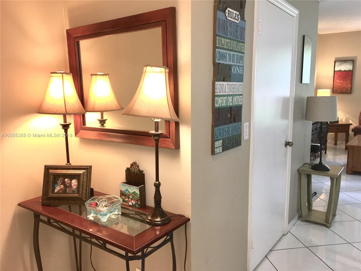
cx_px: 180
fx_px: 302
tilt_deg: -8.2
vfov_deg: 48.2
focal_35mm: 29
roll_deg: +1.0
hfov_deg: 61.7
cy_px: 136
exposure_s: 1/30
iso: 125
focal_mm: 4.15
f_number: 2.2
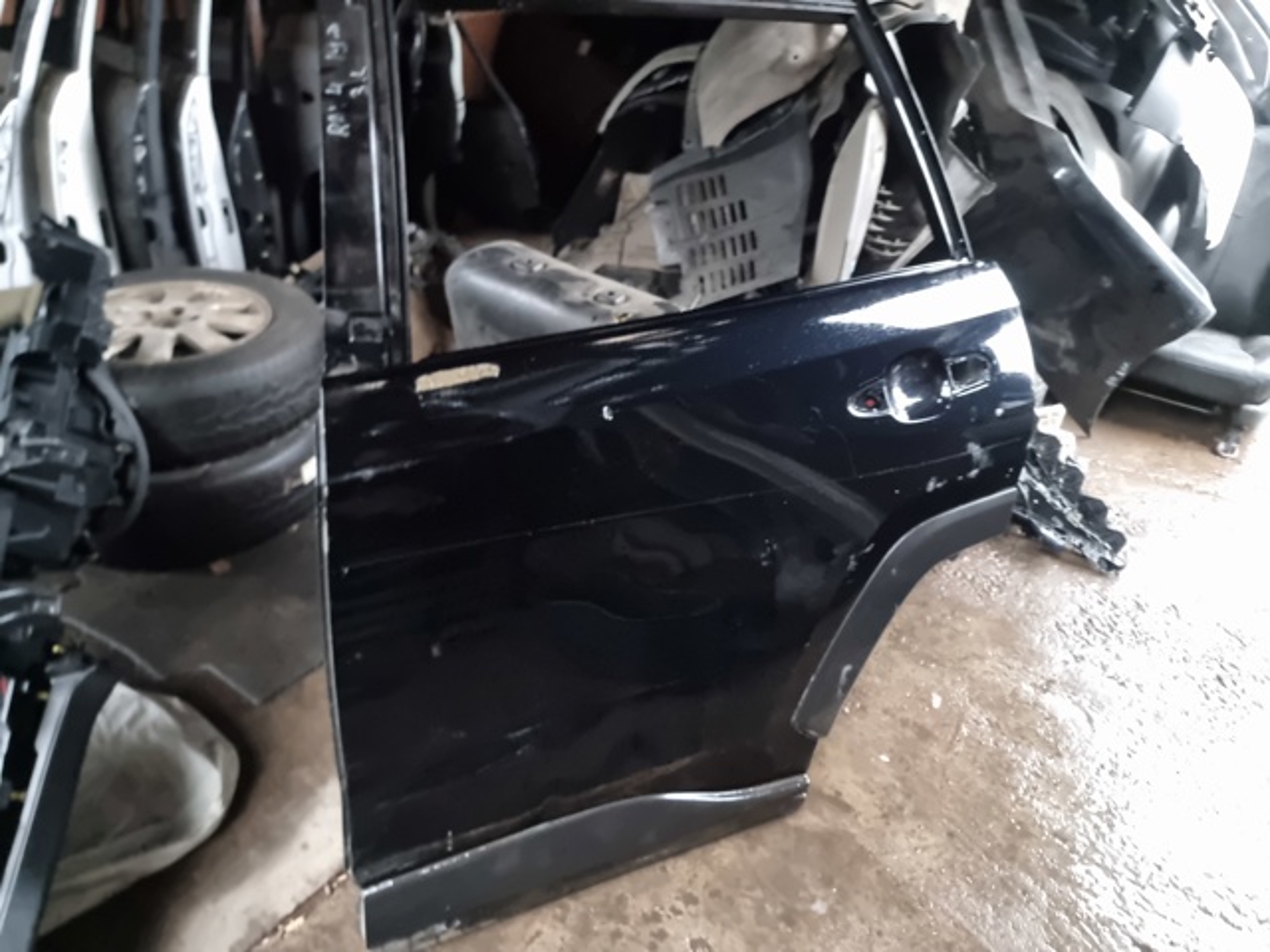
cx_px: 635
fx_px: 881
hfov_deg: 71.6
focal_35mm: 24
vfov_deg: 56.8
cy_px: 476
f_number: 1.8
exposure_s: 1/25
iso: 1600
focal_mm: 6.7
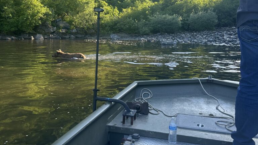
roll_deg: -0.9
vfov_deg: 33.1
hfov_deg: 56.6
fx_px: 239
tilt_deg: -2.2
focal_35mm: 35
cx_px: 129
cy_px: 38
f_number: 1.78
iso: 80
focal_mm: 6.86
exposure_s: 1/745
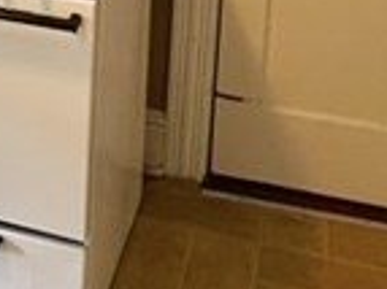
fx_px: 1039
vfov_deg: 14.6
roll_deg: +0.2
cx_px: -84
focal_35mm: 93
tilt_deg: -13.3
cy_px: -165
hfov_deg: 19.8
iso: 200
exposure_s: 1/60
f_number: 1.6
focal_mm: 4.2
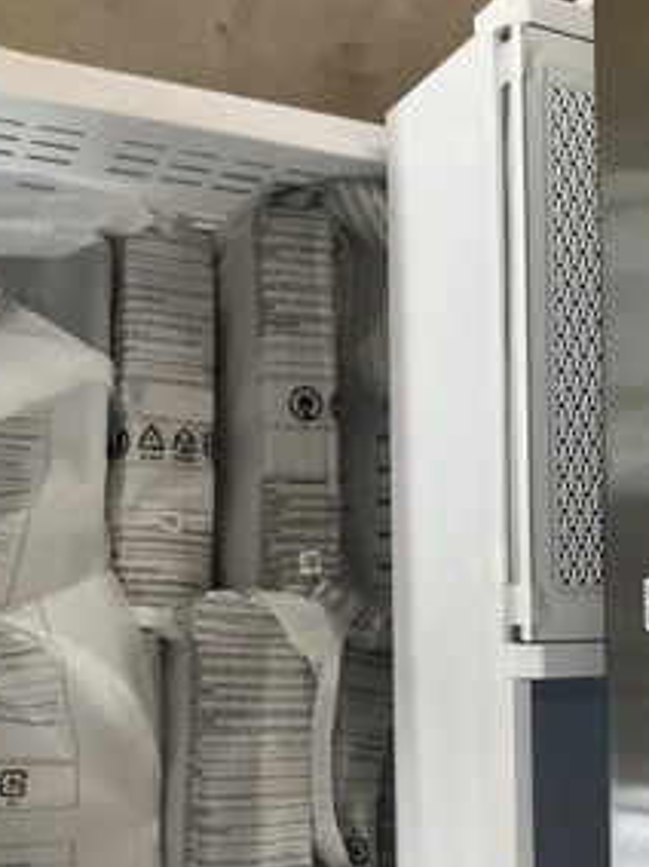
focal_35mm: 41
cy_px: 607
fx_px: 1026
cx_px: 220
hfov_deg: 34.8
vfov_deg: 44.8
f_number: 1.8
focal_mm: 3
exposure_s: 1/30
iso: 320
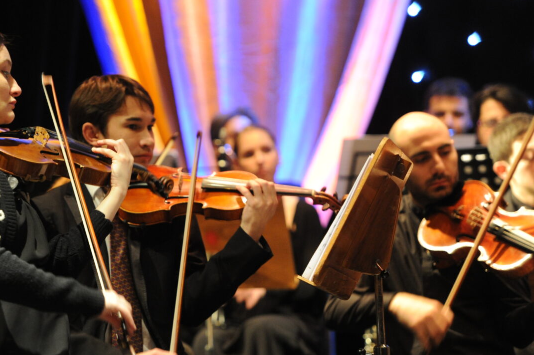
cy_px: 197
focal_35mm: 195
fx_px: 2890
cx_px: 235
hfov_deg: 10.6
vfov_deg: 7.0
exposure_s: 1/40
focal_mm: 150
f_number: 3.5
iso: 5000
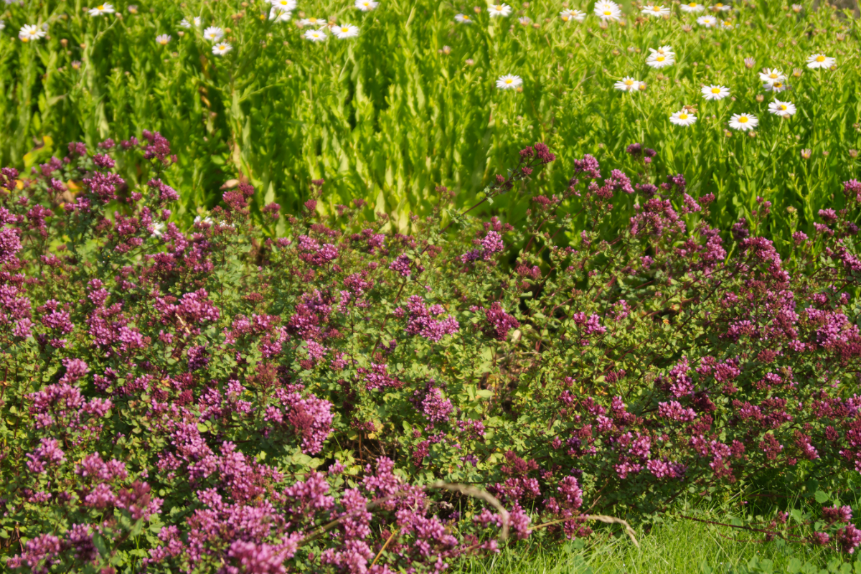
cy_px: 287
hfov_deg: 24.6
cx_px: 430
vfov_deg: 16.6
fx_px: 1973
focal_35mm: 82
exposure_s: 1/200
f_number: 6.3
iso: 100
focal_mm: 55
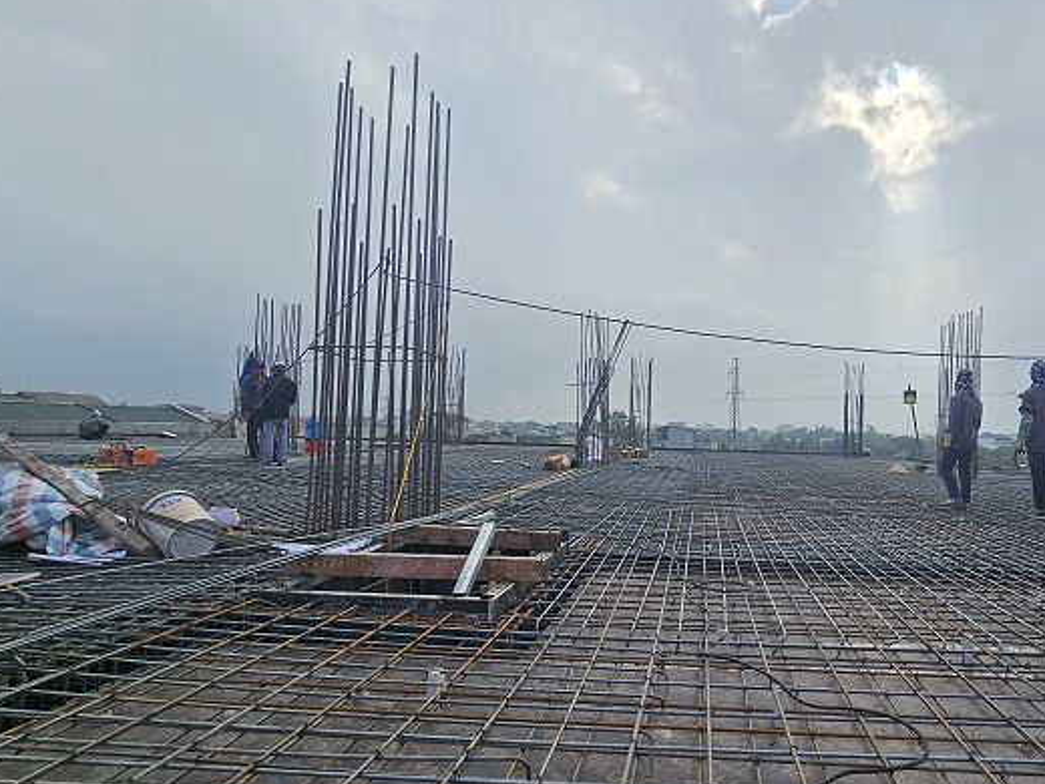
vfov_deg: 66.0
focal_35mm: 20
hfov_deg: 79.2
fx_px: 604
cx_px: 693
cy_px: 398
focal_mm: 2.2
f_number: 2.2
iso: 50
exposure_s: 1/2921
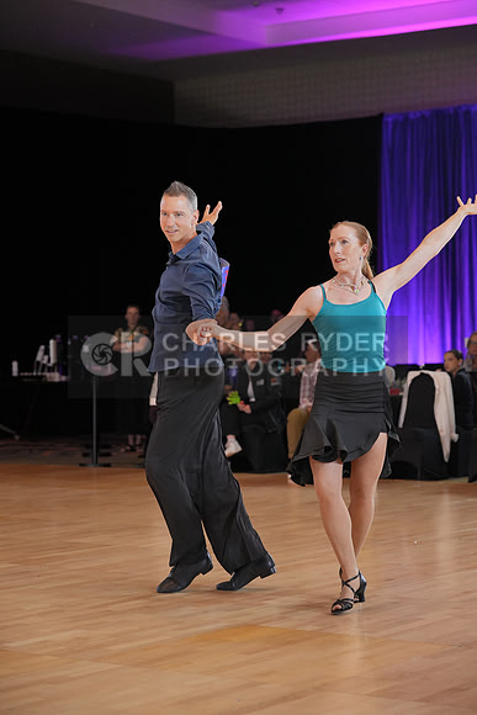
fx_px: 1688
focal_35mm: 85
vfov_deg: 23.9
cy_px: 358
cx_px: 238
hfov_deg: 16.1
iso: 2500
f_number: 3.5
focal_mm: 85
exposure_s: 1/500
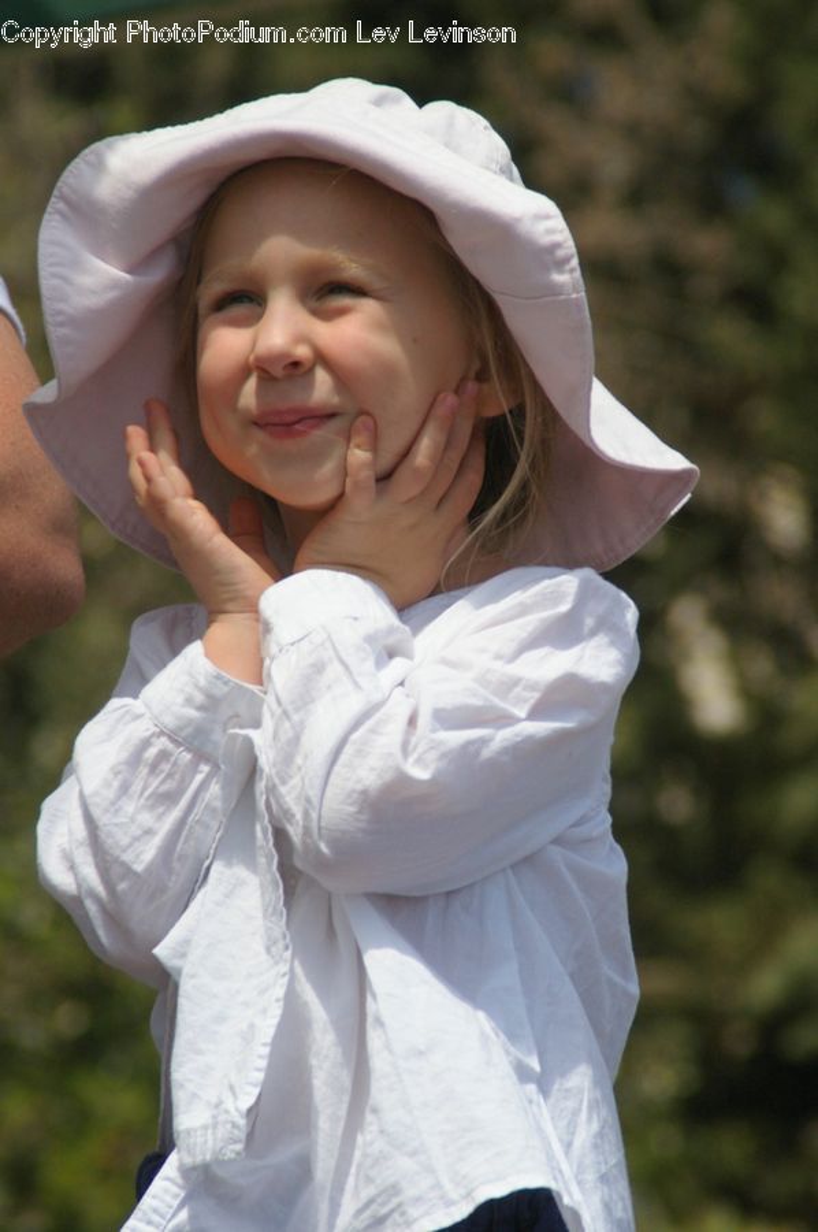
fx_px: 10248
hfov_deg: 4.6
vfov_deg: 6.9
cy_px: 616
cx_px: 409
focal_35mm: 300
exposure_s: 1/1500
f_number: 11
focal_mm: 200
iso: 800
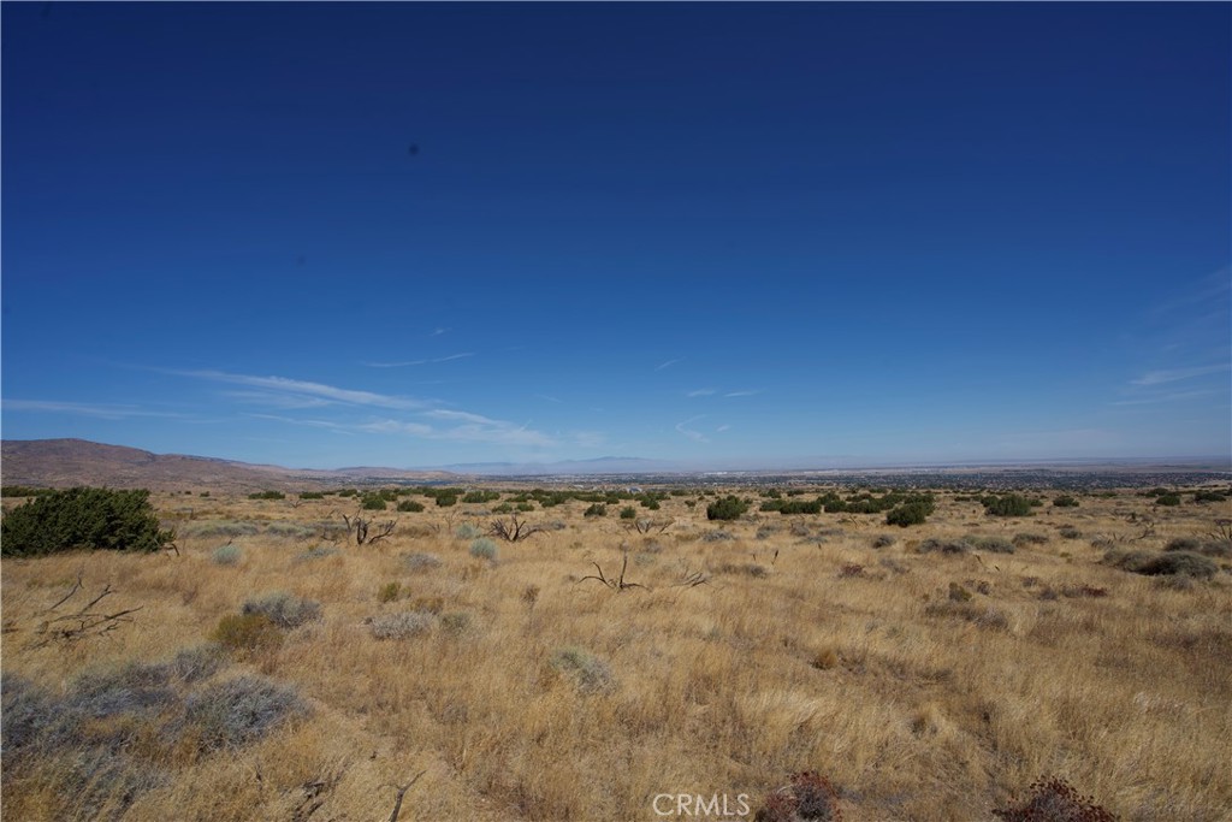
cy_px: 411
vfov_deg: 73.8
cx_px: 616
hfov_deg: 96.7
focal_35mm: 16
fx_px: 548
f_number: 10
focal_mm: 16
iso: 100
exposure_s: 1/400
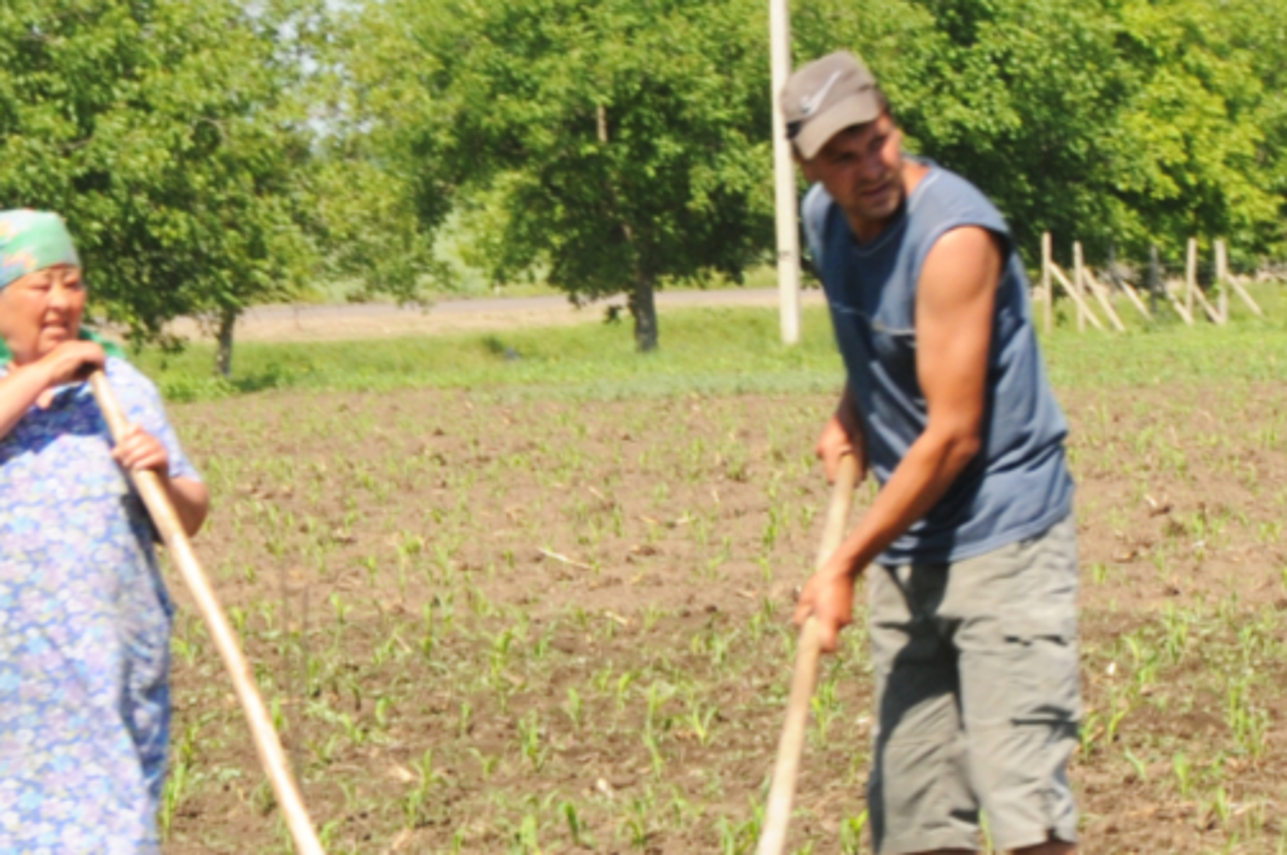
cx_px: 699
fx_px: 5855
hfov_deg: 12.5
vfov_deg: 8.3
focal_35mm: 164
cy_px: 481
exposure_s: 1/400
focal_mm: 55
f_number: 11
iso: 320
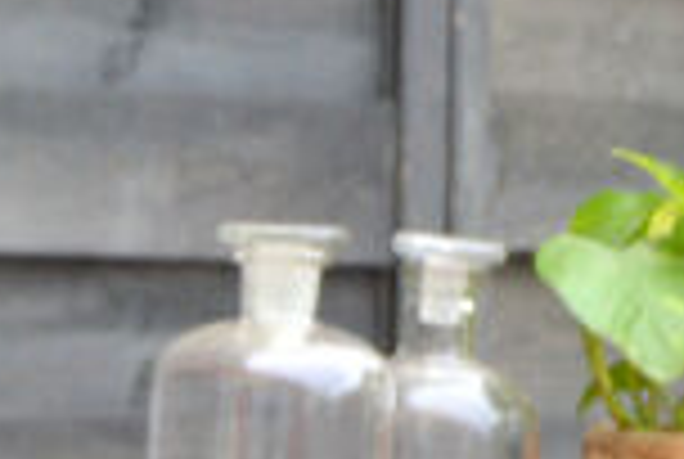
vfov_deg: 3.0
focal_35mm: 461
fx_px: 8776
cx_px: -999
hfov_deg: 4.4
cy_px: 882
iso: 400
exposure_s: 1/100
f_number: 5.6
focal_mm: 52
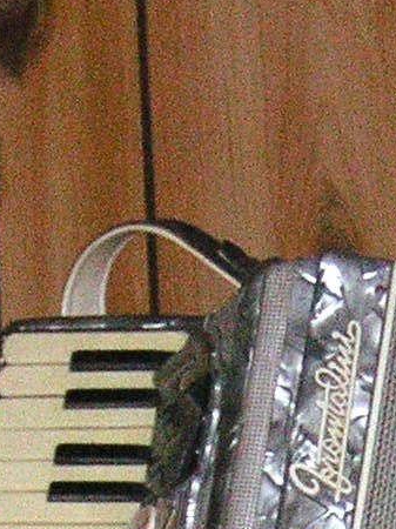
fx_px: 5649
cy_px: 877
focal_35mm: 370
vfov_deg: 5.3
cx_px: 505
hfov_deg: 4.0
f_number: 4.6
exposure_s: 1/60.1
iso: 200
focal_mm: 13.6
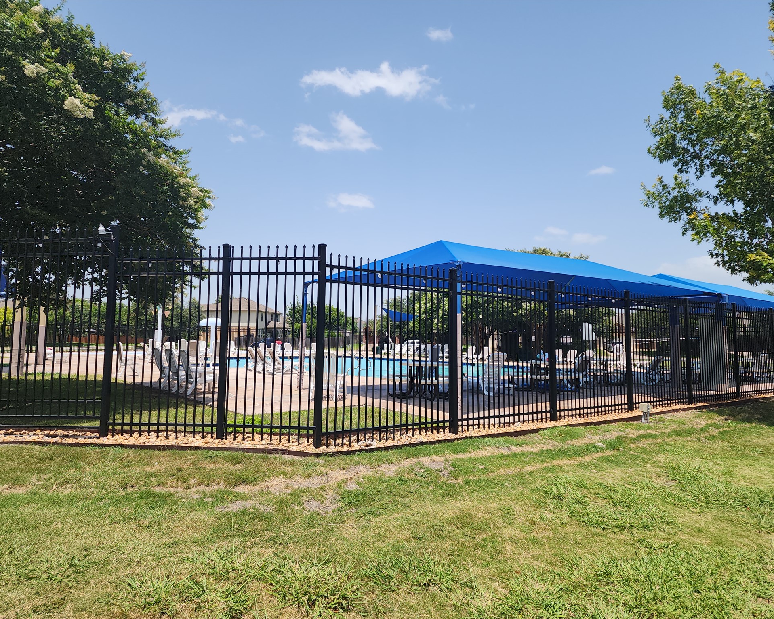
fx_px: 550
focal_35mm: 24
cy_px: 310
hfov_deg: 70.3
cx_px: 387
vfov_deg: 58.8
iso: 12
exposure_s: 1/981
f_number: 1.8
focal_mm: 6.4
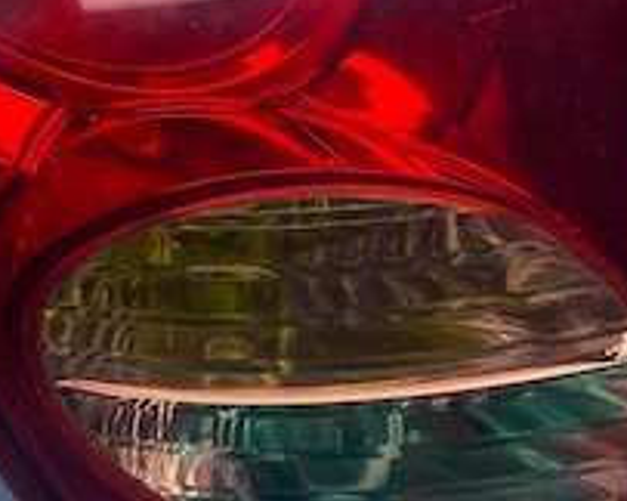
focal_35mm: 80
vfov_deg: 19.1
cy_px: 306
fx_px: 1483
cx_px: 259
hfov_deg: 23.8
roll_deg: -5.9
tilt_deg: -41.5
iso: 32
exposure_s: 1/594
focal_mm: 4.25
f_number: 1.8
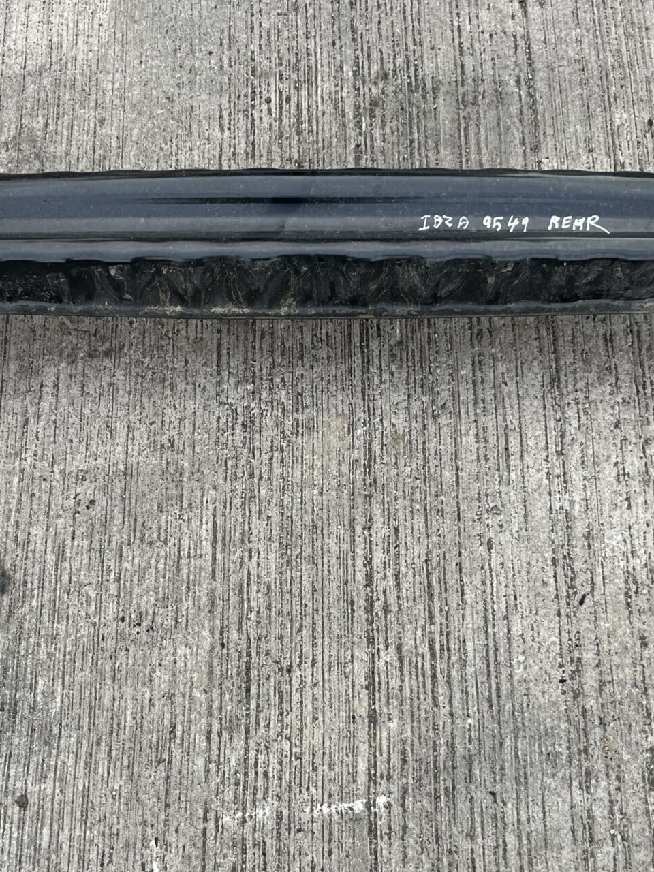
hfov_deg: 28.0
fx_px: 1310
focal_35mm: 52
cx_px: 303
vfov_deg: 36.8
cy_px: 492
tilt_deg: -69.1
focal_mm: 5.1
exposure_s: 1/515
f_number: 1.6
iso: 50
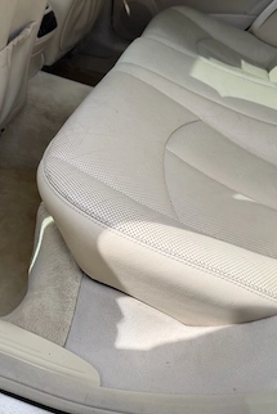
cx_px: 102
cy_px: 162
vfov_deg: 59.7
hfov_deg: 42.0
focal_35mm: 31
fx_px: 357
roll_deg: -4.9
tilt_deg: -34.7
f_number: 1.78
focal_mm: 6.76
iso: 80
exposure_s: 1/1060
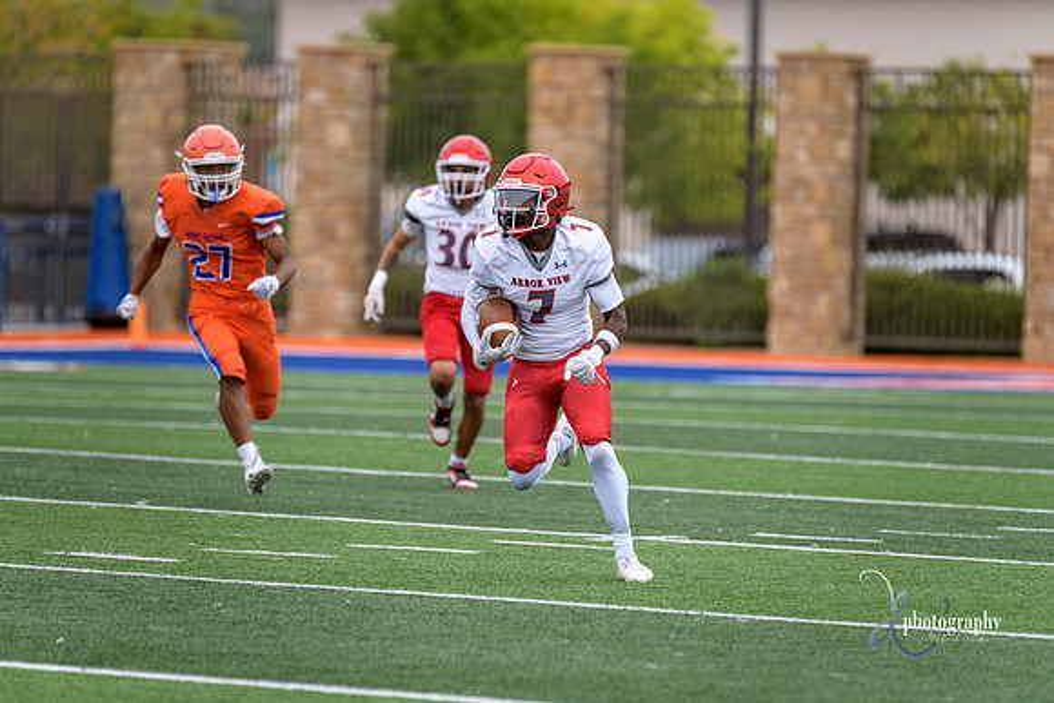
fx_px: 8785
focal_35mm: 300
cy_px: 352
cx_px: 527
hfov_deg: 6.9
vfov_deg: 4.6
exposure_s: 1/1000
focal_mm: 300
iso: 280
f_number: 3.5
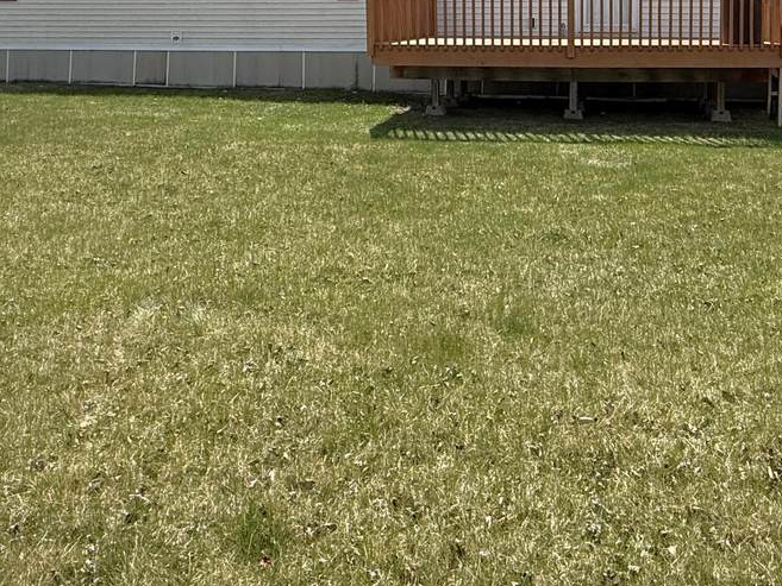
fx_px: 836
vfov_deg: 36.1
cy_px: 49
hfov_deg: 49.5
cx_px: 503
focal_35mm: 37
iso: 50
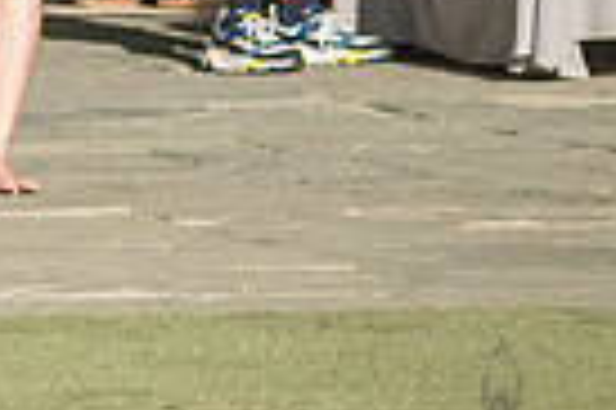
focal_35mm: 1269
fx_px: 21688
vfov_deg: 1.1
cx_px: -331
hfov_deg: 1.6
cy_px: -198
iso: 500
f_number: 4
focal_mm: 170
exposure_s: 1/3200
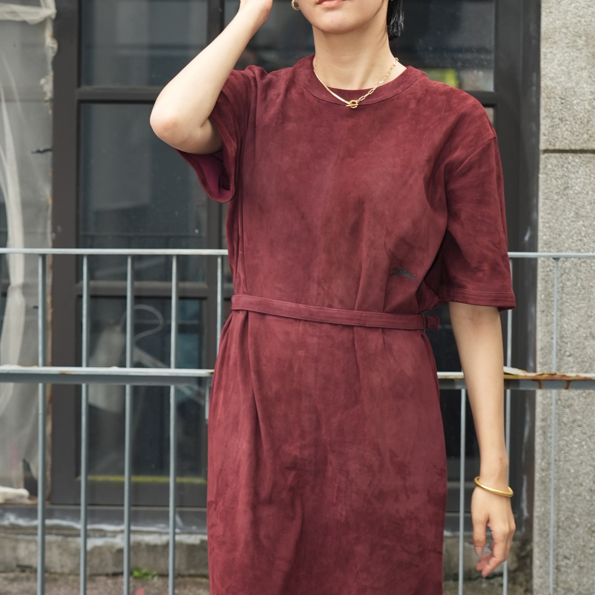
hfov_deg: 11.4
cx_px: 270
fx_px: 2975
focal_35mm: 153
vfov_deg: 11.4
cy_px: 381
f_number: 4.5
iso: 250
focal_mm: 75
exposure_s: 1/200
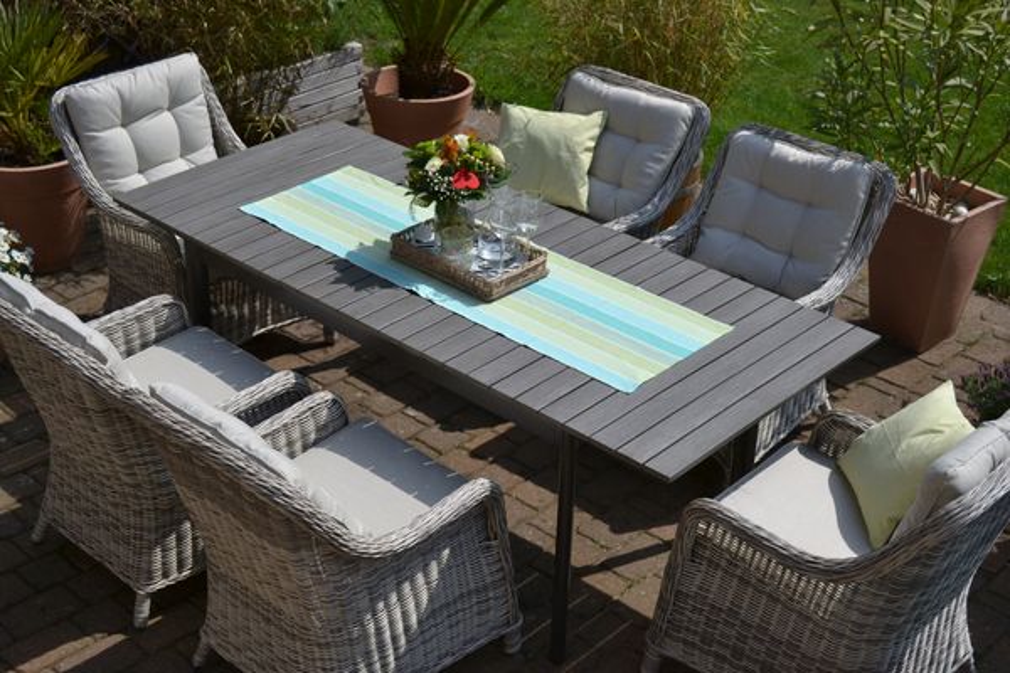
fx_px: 1473
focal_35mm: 52
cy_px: 336
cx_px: 505
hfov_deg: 37.9
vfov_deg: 25.8
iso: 100
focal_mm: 35
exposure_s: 1/800
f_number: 5
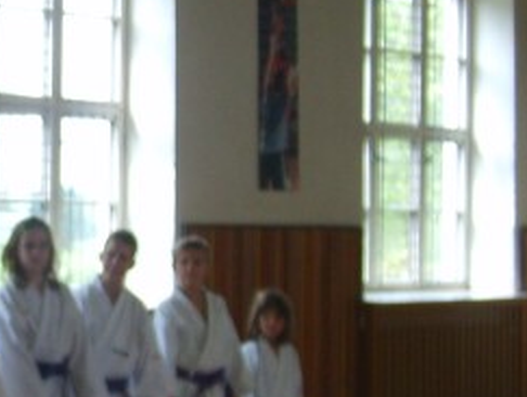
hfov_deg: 16.3
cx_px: -132
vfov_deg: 12.9
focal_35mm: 115
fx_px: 1753
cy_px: 241
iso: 50
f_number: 2.8
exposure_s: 1/45
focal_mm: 5.8
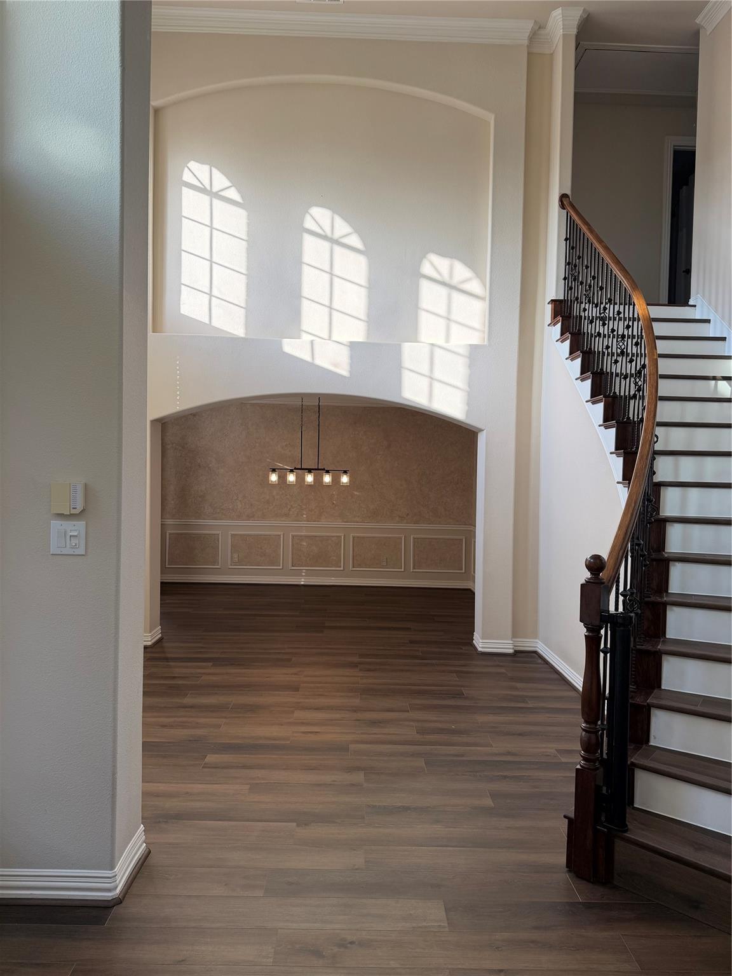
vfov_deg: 71.6
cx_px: 366
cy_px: 488
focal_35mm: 24
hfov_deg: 56.8
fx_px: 677
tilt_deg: -2.4
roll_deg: -0.6
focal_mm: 6.76
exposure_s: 1/263
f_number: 1.78
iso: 80
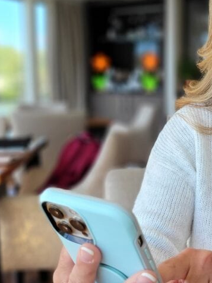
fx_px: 457
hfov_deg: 25.1
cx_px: 204
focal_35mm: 56
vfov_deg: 34.3
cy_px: 159
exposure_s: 1/194
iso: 40
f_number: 1.8
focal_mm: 5.4
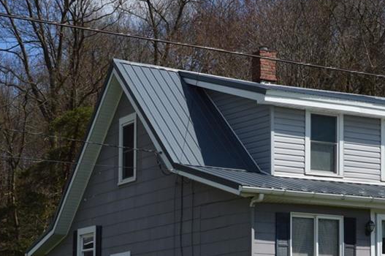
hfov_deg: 19.3
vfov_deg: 12.9
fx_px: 1122
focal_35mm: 105
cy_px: 226
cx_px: 306
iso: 400
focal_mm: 36
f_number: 11
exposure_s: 1/400
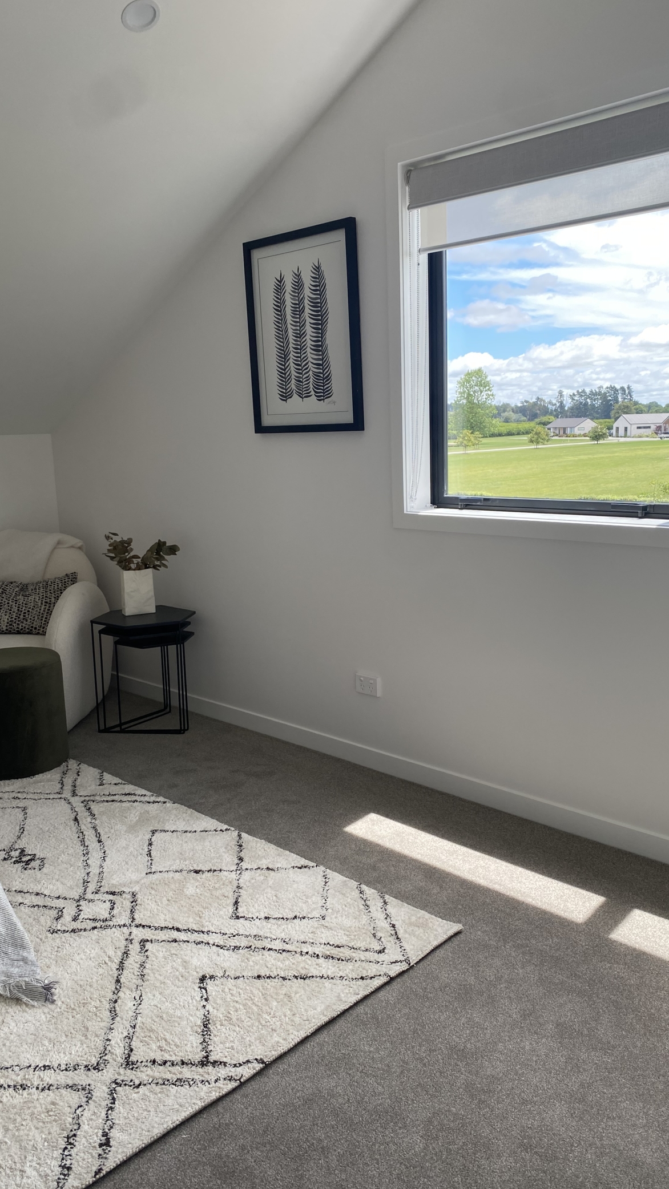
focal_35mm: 29
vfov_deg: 66.1
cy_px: 599
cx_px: 358
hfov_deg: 40.2
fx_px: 915
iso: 32
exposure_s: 1/458
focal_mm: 4.25
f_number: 1.8
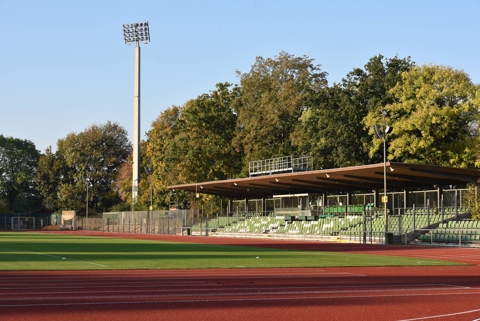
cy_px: 160
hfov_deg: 28.8
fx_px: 934
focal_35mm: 70
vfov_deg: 19.5
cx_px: 240
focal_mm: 70
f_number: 10
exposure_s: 1/400
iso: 500
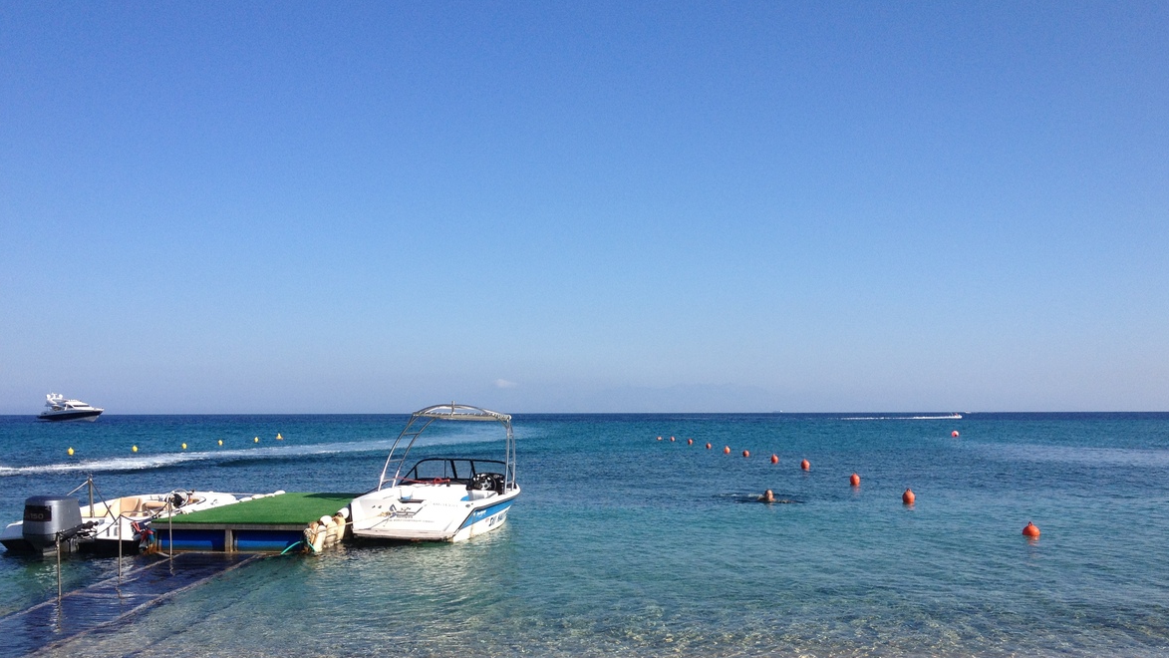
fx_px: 1209
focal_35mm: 39
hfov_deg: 51.6
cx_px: 597
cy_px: 427
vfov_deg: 30.3
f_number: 2.4
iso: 50
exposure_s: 1/1727
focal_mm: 4.28
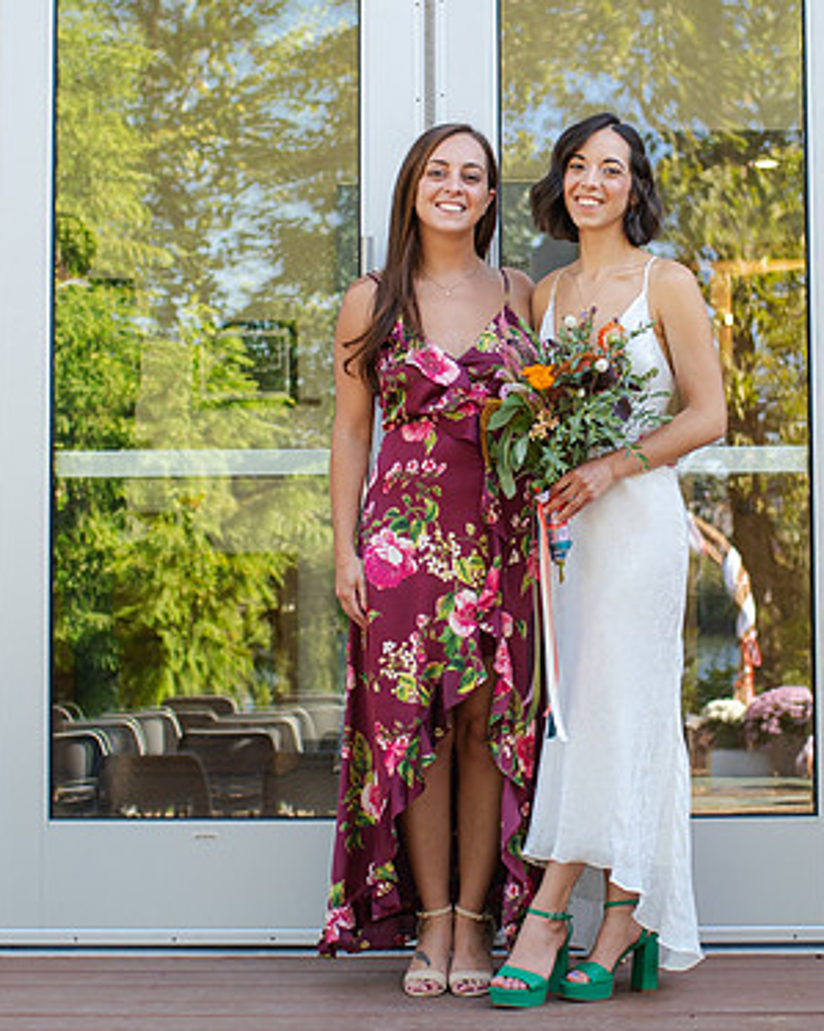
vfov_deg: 24.1
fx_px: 2409
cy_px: 389
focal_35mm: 79
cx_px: 539
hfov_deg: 19.4
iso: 360
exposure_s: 1/400
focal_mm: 35
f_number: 3.2
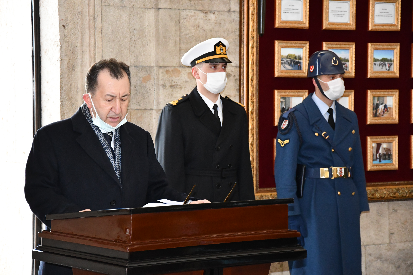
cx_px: 206
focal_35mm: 112
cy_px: 138
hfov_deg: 18.3
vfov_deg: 12.2
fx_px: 1285
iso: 4000
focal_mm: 75
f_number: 5.3
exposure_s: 1/60
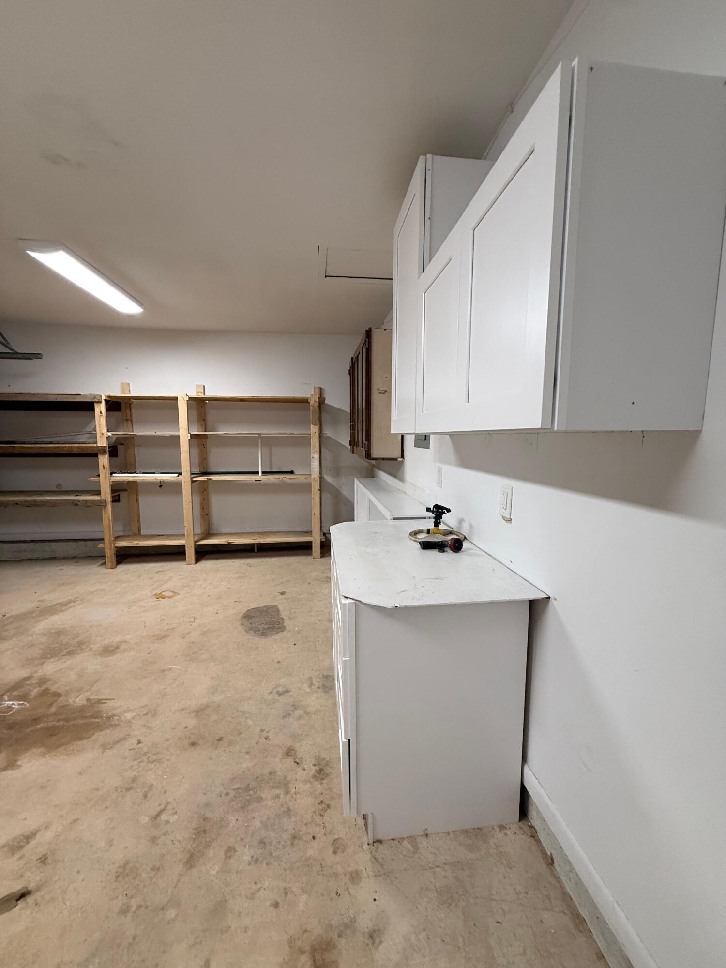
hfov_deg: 85.7
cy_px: 484
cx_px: 363
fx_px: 391
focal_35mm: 14
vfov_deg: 102.1
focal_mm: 2.22
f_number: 2.2
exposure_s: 1/120
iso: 250
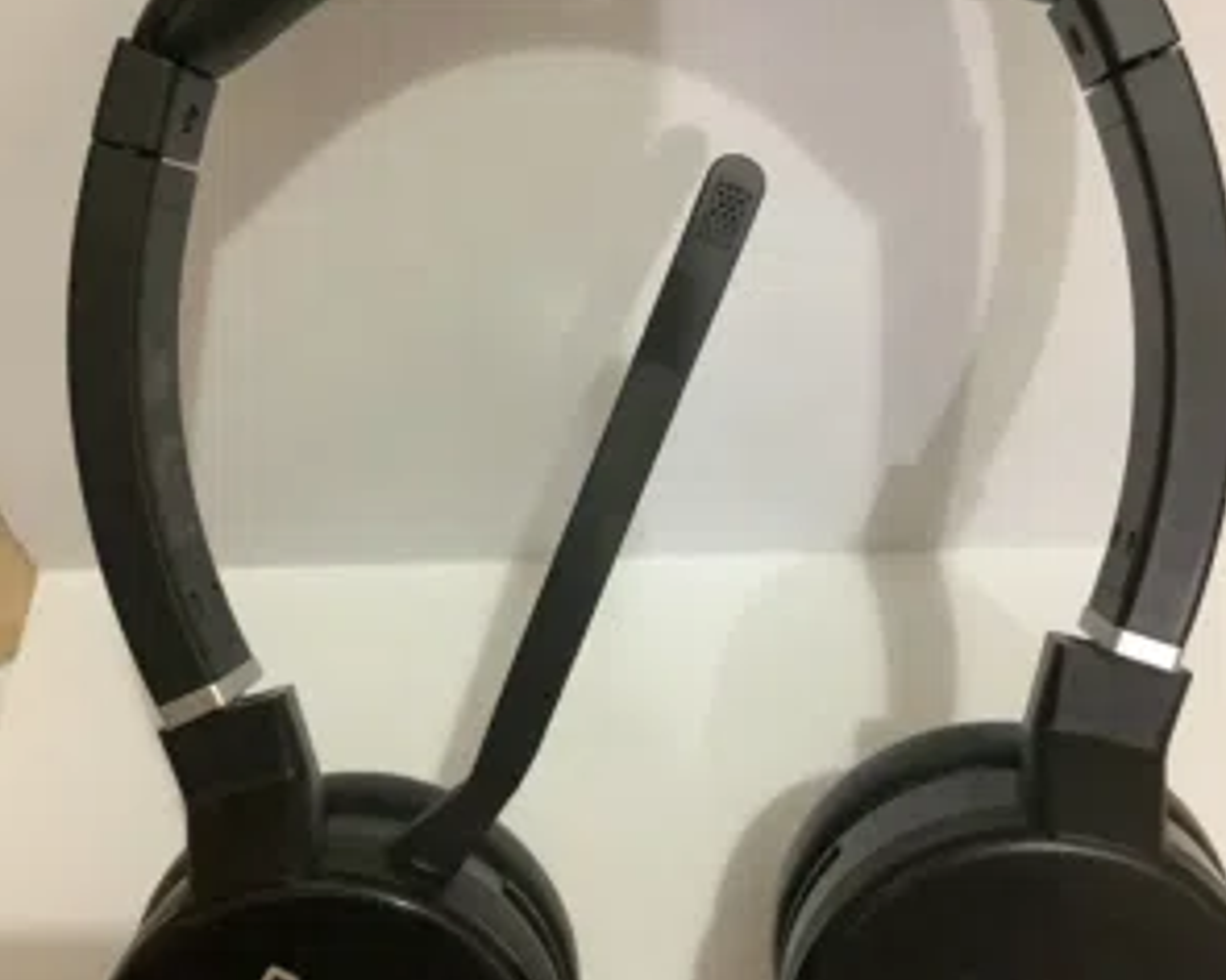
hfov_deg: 44.8
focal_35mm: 41
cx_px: 619
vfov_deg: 36.5
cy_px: 532
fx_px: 1488
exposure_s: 1/25
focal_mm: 3.3
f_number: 2.4
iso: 400
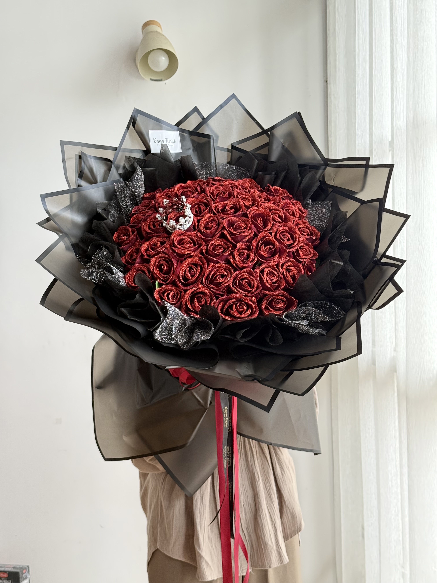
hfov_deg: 30.3
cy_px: 292
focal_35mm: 48
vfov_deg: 39.7
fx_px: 808
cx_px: 218
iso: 125
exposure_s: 1/50
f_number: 1.78
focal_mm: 6.76
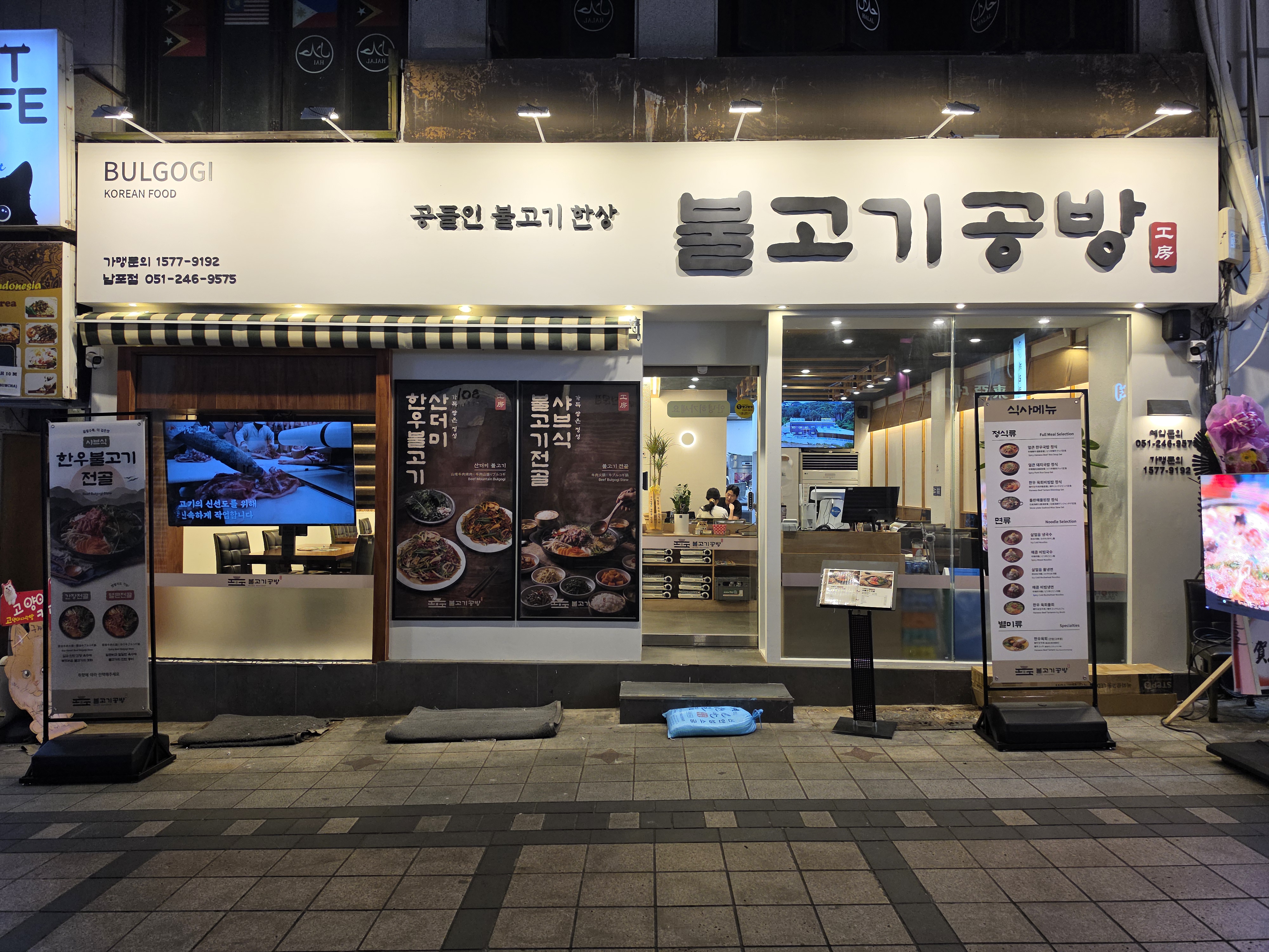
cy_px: 476
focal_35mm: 23
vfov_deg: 58.9
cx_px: 634
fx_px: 843
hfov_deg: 73.9
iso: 40
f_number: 1.4
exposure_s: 1/120
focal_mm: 6.5
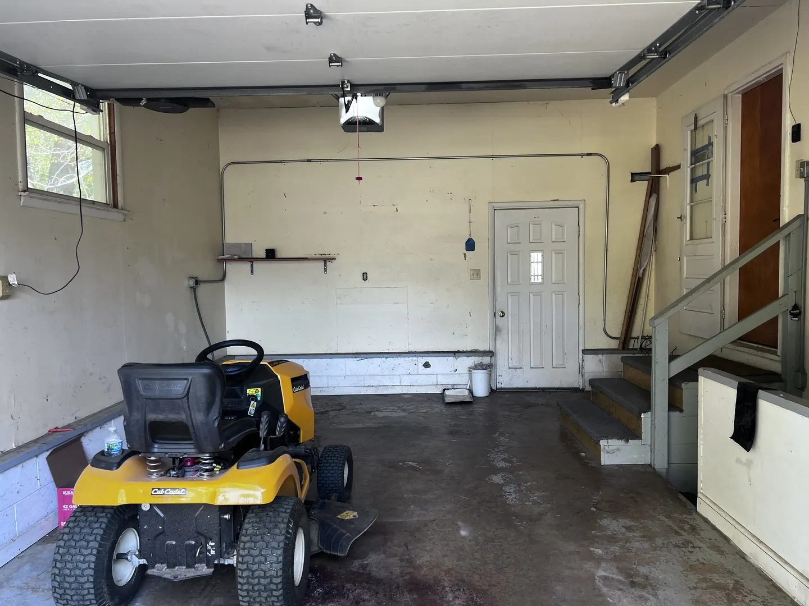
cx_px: 404
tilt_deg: -3.8
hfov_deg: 67.3
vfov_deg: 53.1
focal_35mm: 26
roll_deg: +1.9
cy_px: 303
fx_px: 608
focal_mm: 5.7
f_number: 1.5
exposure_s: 1/121
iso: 64
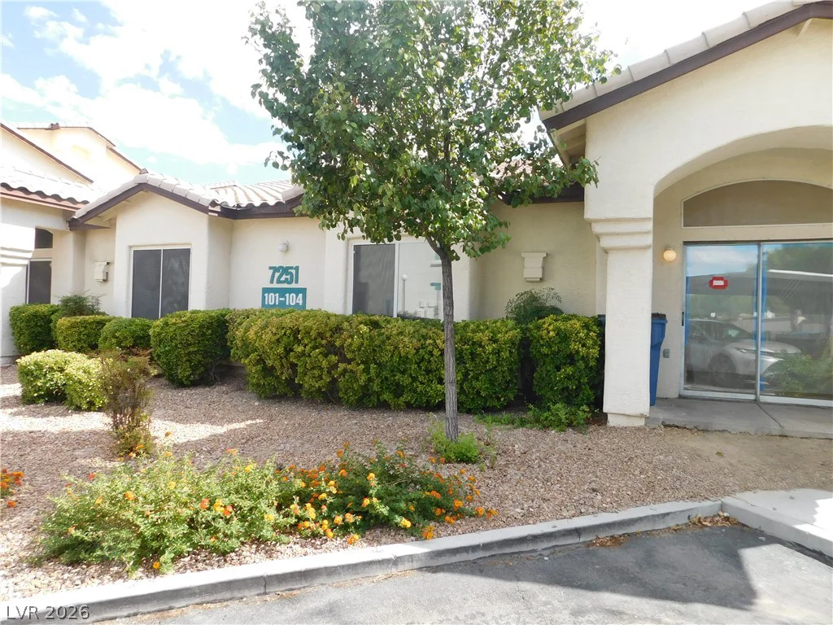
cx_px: 416
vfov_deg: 58.9
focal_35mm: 23
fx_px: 553
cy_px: 312
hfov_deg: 73.9
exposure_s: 1/640
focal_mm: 4
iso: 125
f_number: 3
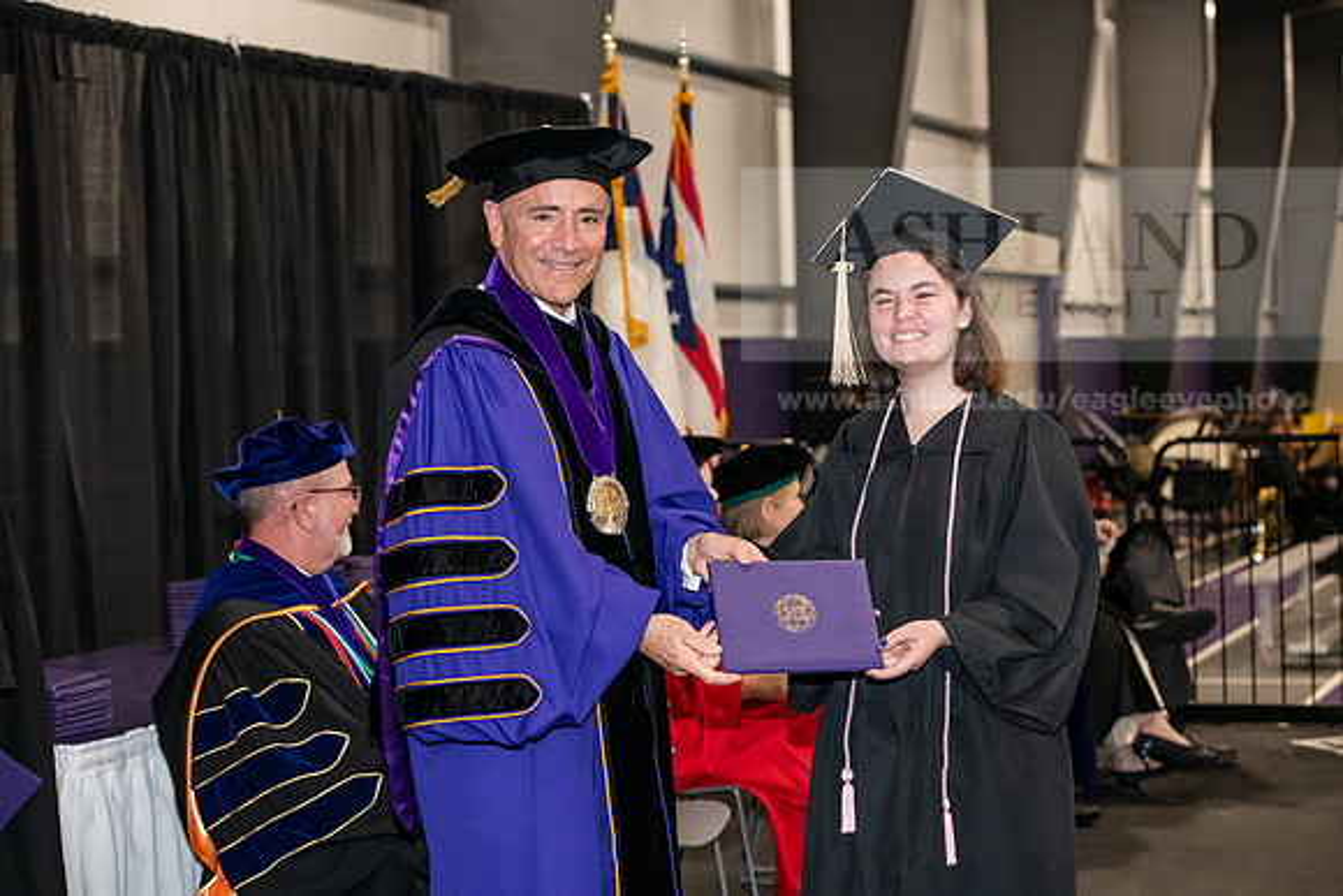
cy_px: 448
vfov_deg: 19.5
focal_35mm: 70
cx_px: 672
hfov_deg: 28.8
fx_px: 2612
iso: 2500
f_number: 5
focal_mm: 70
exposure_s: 1/200
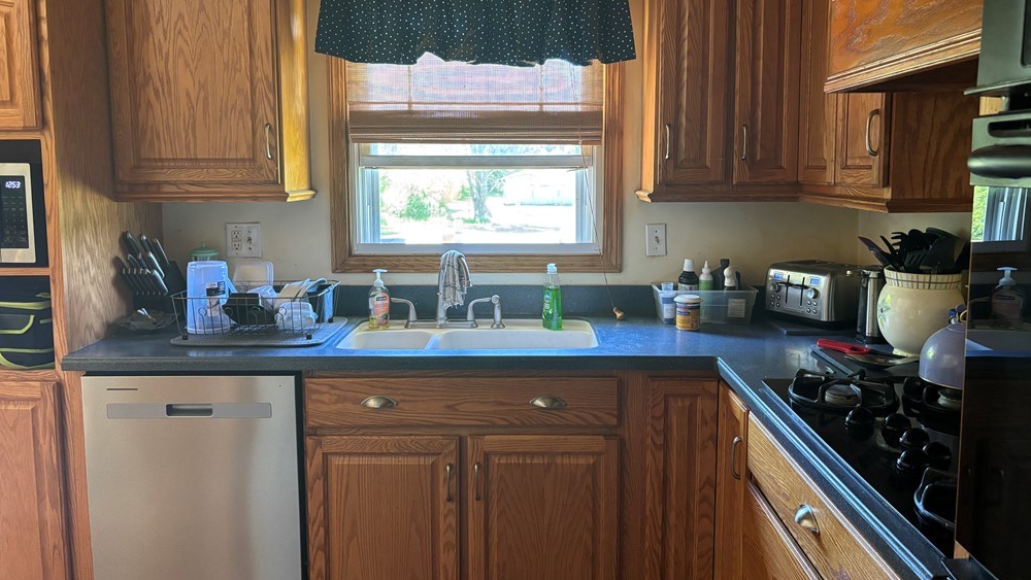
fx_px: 793
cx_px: 517
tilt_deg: -5.9
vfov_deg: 40.1
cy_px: 255
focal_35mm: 29
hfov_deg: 66.1
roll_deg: -0.4
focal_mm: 5.96
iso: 400
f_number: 1.6
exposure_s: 1/60
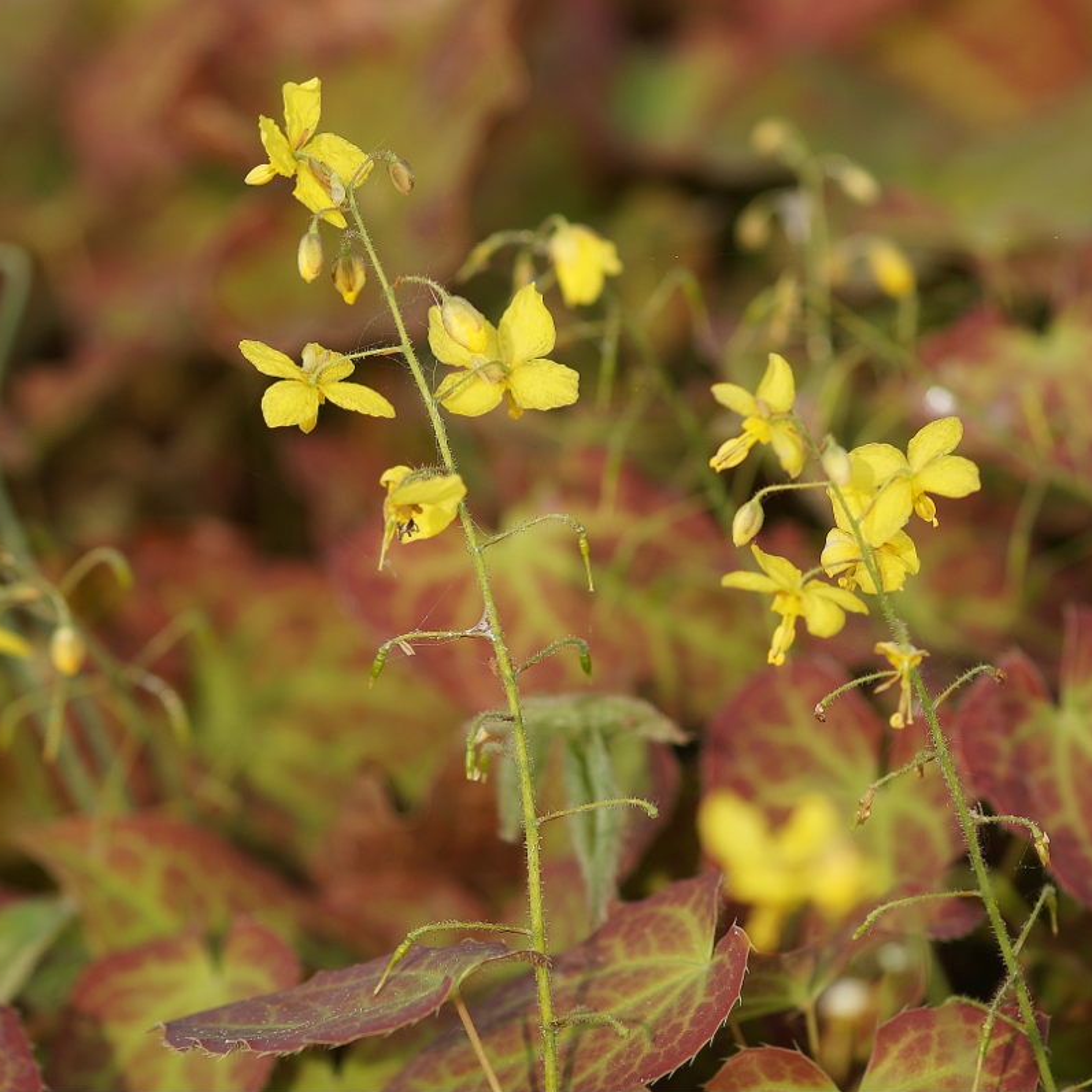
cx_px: 603
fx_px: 6853
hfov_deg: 9.1
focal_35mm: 192
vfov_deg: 9.1
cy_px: 547
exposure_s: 1/250
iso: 100
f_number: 4
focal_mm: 100
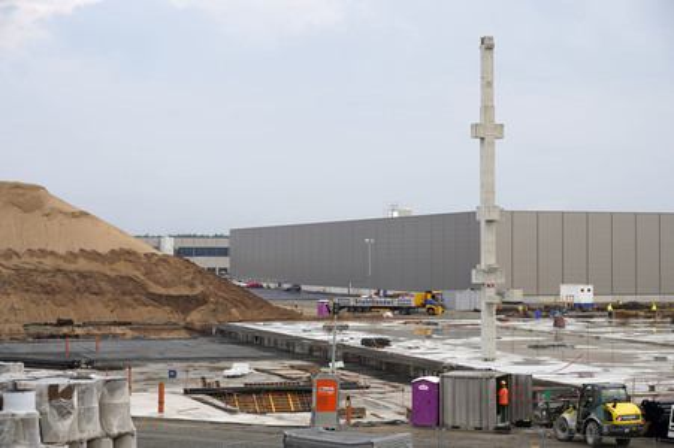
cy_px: 224
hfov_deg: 27.0
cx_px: 337
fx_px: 1403
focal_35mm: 75
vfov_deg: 18.2
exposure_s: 1/60
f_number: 8
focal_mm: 75
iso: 100
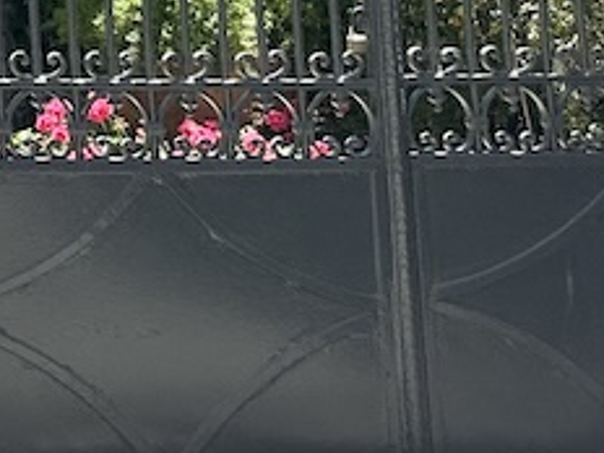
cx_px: -489
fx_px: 2164
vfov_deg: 10.8
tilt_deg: +4.4
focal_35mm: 124
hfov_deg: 14.1
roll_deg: +2.1
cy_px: -489
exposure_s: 1/2410
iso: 80
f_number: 1.78
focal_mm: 6.86
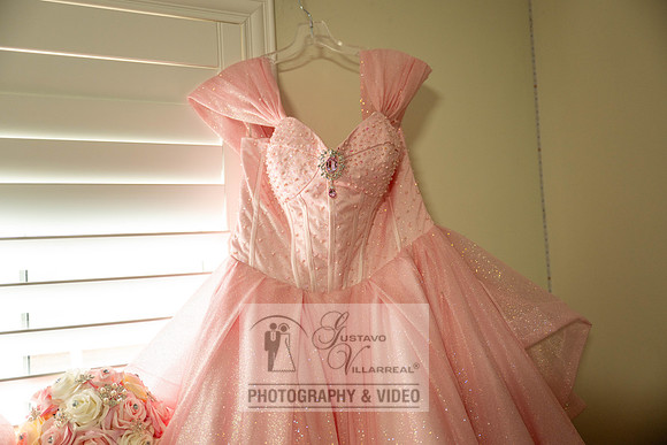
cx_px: 334
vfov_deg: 32.6
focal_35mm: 41
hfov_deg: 47.4
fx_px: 760
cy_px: 222
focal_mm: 41
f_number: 2.8
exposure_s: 1/200
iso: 640
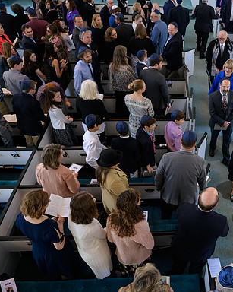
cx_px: 197
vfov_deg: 52.9
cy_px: 146
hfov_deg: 40.9
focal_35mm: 34
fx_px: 293
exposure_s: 1/200
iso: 1000
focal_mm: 24
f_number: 3.2
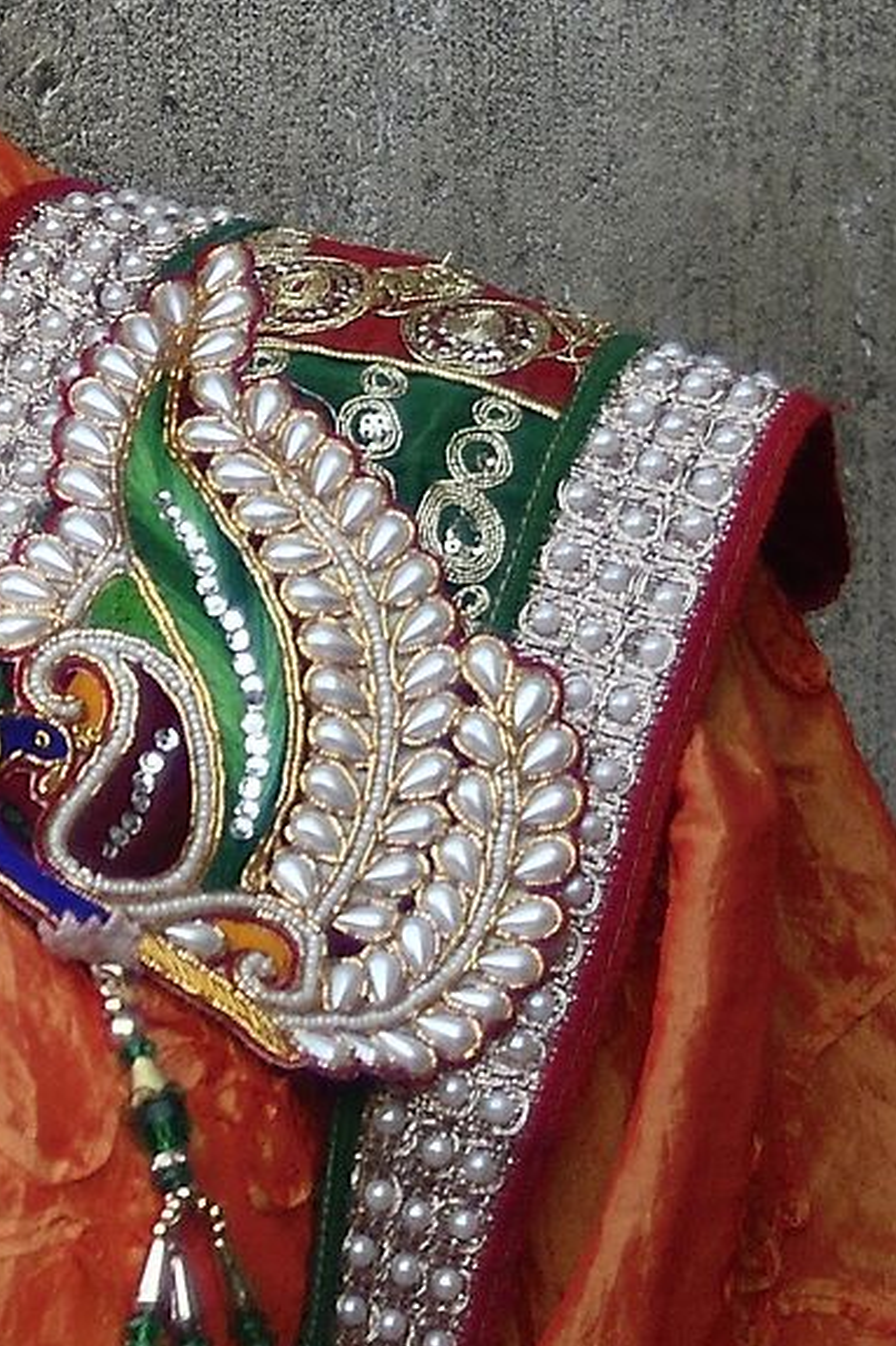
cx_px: -861
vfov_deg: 9.4
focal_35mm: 219
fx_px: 8184
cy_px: 393
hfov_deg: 6.1
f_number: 3.3
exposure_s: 1/800
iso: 500
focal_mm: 35
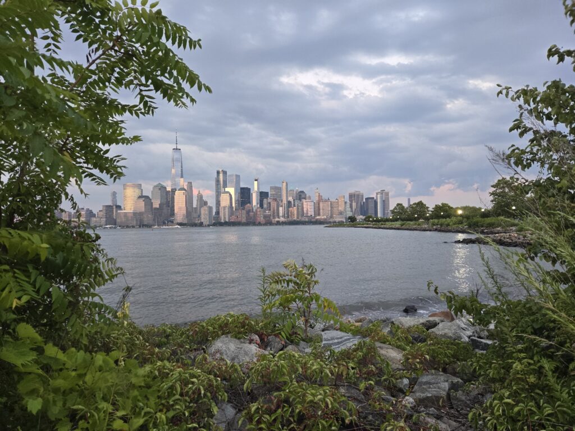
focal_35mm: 23
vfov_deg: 58.9
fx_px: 382
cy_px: 216
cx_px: 288
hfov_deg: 73.9
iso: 250
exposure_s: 1/120
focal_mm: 5.4
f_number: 1.8
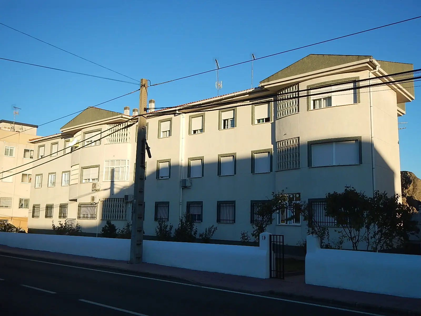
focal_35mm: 33
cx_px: 210
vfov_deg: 42.9
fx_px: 401
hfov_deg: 55.4
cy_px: 158
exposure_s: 1/640
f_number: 3.9
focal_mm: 5.9
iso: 125
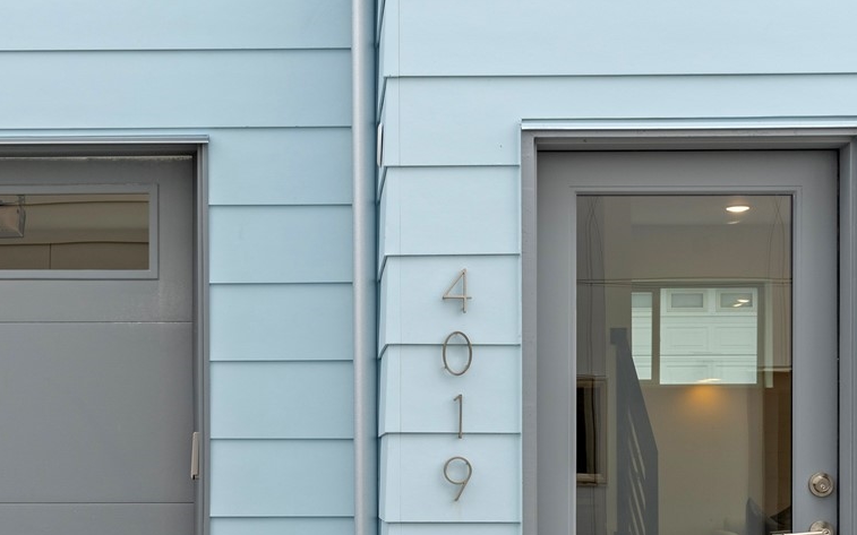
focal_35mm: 80
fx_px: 1868
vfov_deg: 16.0
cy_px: 547
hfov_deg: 25.7
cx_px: 287
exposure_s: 1/25
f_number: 8
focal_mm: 35
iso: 320
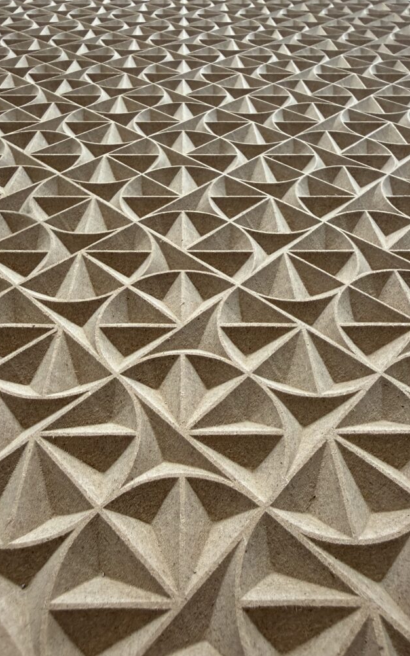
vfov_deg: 70.4
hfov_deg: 47.6
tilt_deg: -42.3
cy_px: 333
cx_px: 193
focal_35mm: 26
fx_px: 465
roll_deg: -0.7
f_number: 2.2
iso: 200
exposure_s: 1/99
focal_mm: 2.22
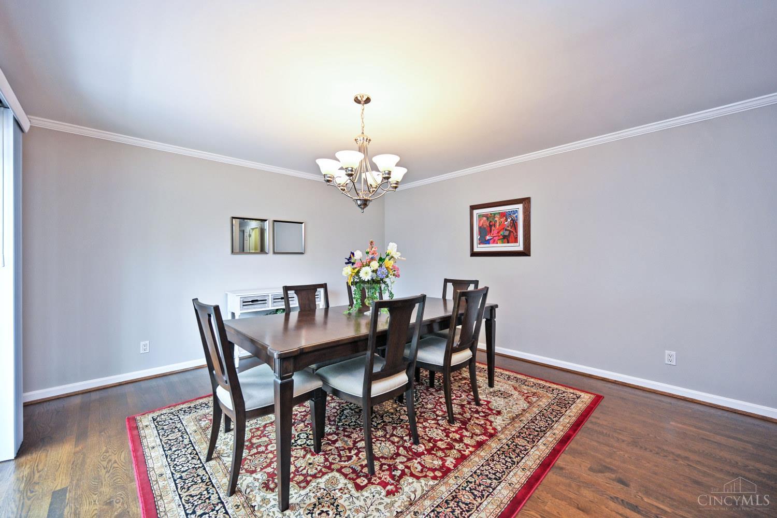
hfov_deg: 104.3
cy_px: 259
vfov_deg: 81.2
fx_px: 302
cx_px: 388
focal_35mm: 14
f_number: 4
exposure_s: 1/60
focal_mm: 14
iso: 200
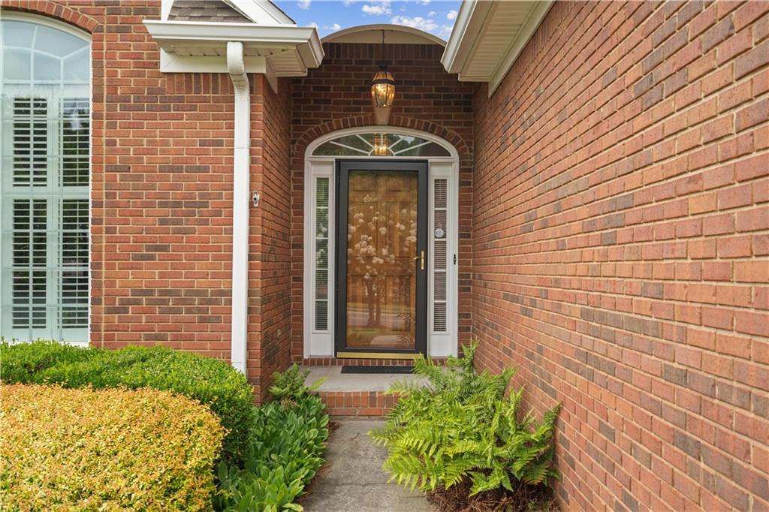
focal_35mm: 35
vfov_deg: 37.8
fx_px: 747
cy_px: 256
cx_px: 384
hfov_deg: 54.4
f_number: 9
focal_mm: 35
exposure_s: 1/30
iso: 400
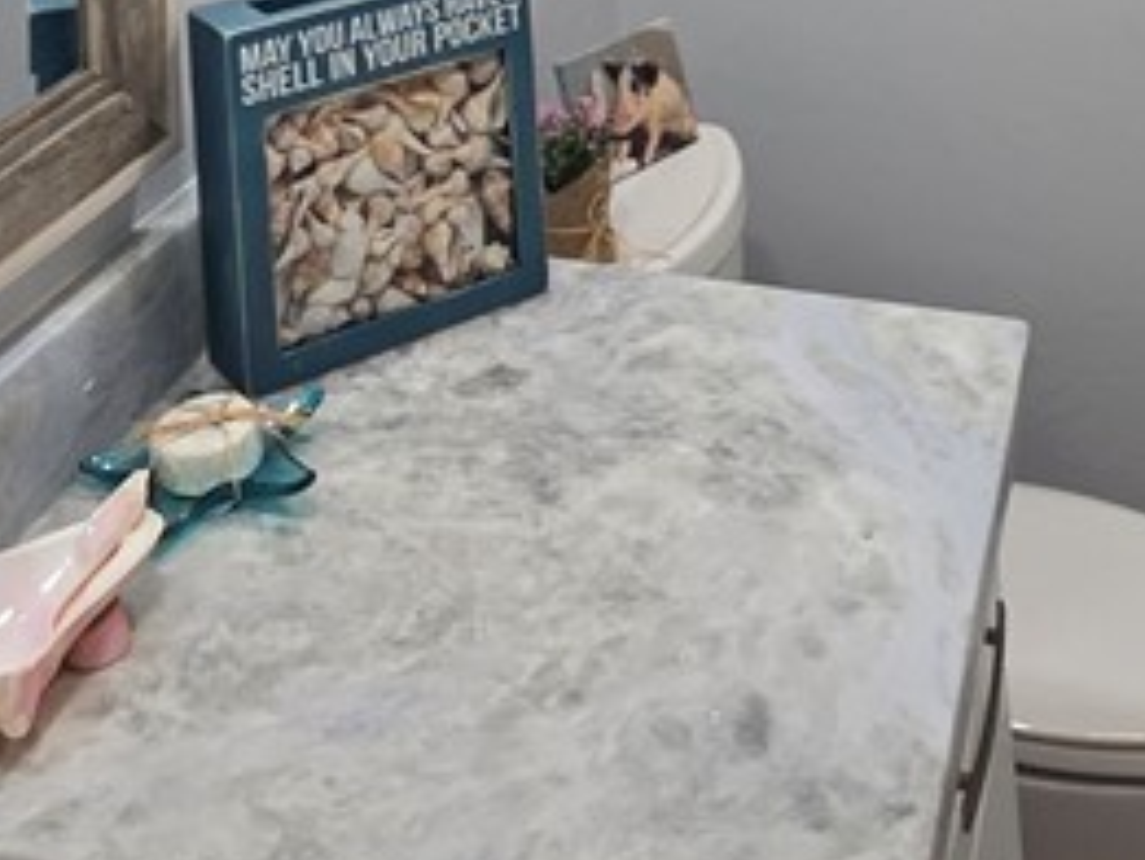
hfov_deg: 37.2
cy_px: -623
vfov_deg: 21.0
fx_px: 1688
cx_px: 417
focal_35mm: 51
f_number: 1.9
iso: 100
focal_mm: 2.2
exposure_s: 1/120
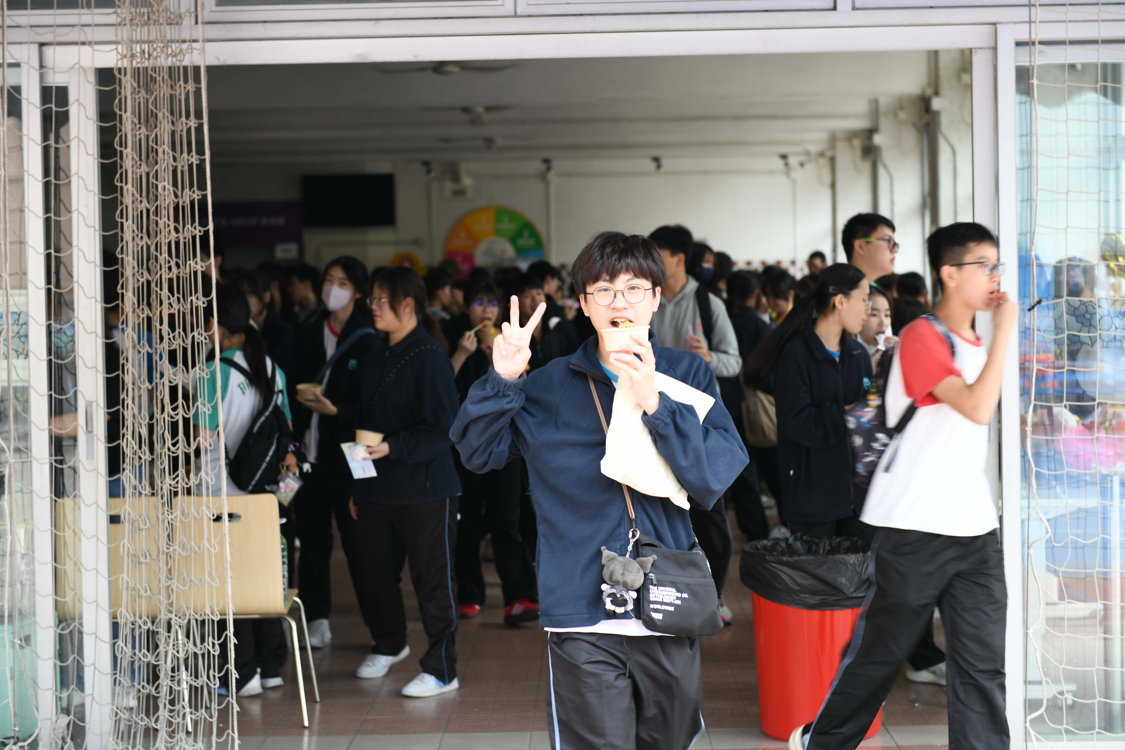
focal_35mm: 70
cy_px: 375
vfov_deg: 19.5
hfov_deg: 28.8
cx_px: 562
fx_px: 2187
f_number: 4
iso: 100
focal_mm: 70
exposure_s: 1/60
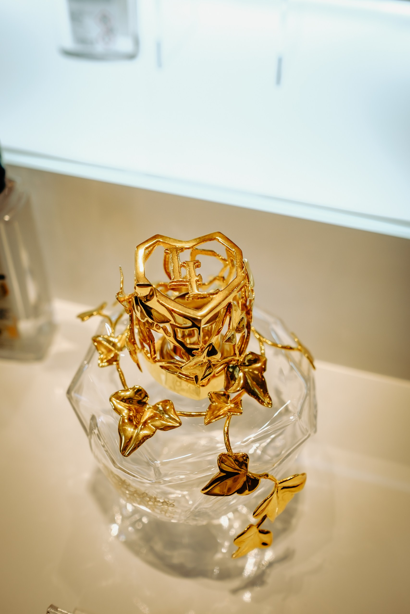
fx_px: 598
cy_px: 307
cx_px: 205
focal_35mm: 35
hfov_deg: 37.9
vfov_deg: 54.4
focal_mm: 23
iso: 200
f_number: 2.8
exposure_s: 1/500
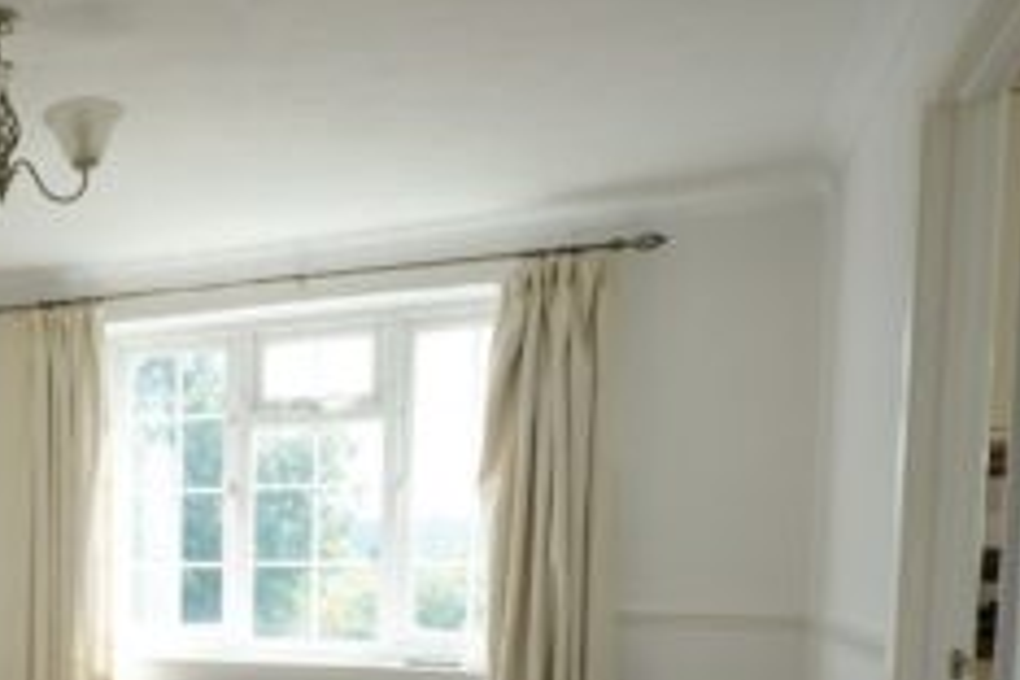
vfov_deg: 30.8
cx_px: 31
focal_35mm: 41
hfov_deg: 41.9
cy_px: 645
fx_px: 1162
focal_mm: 16
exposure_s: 1/400
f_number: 4
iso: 400
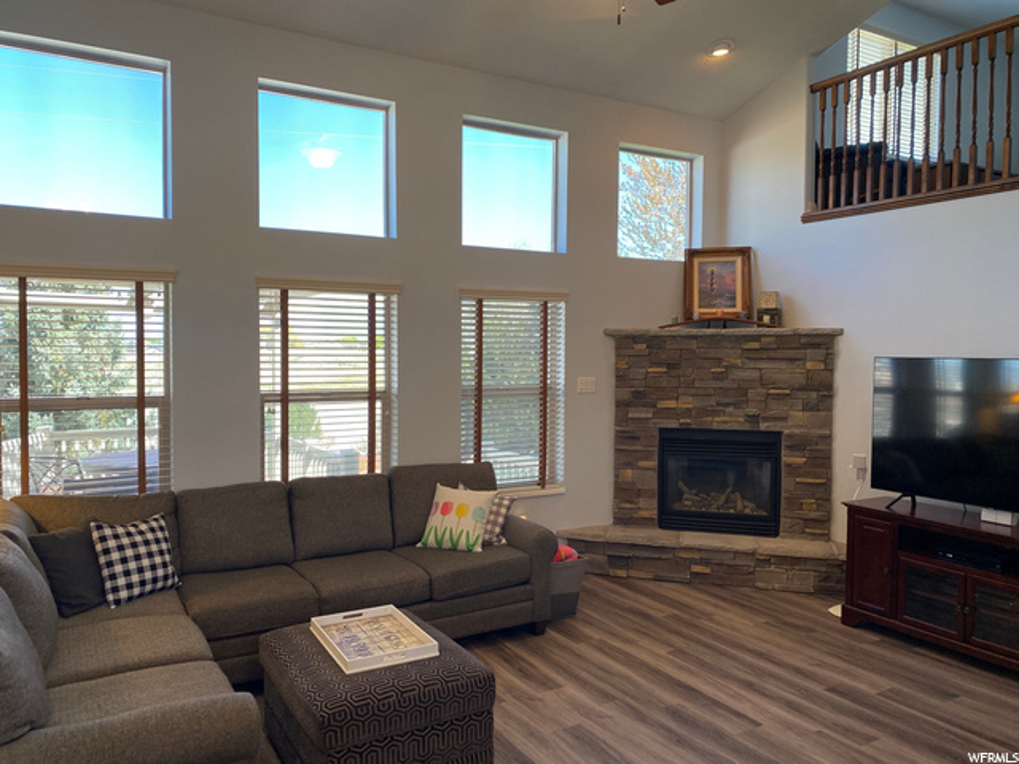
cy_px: 382
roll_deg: +0.5
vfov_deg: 53.1
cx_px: 510
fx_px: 765
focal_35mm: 26
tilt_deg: -2.9
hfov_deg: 67.3
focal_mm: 4.25
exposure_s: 1/120
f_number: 1.8
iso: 125
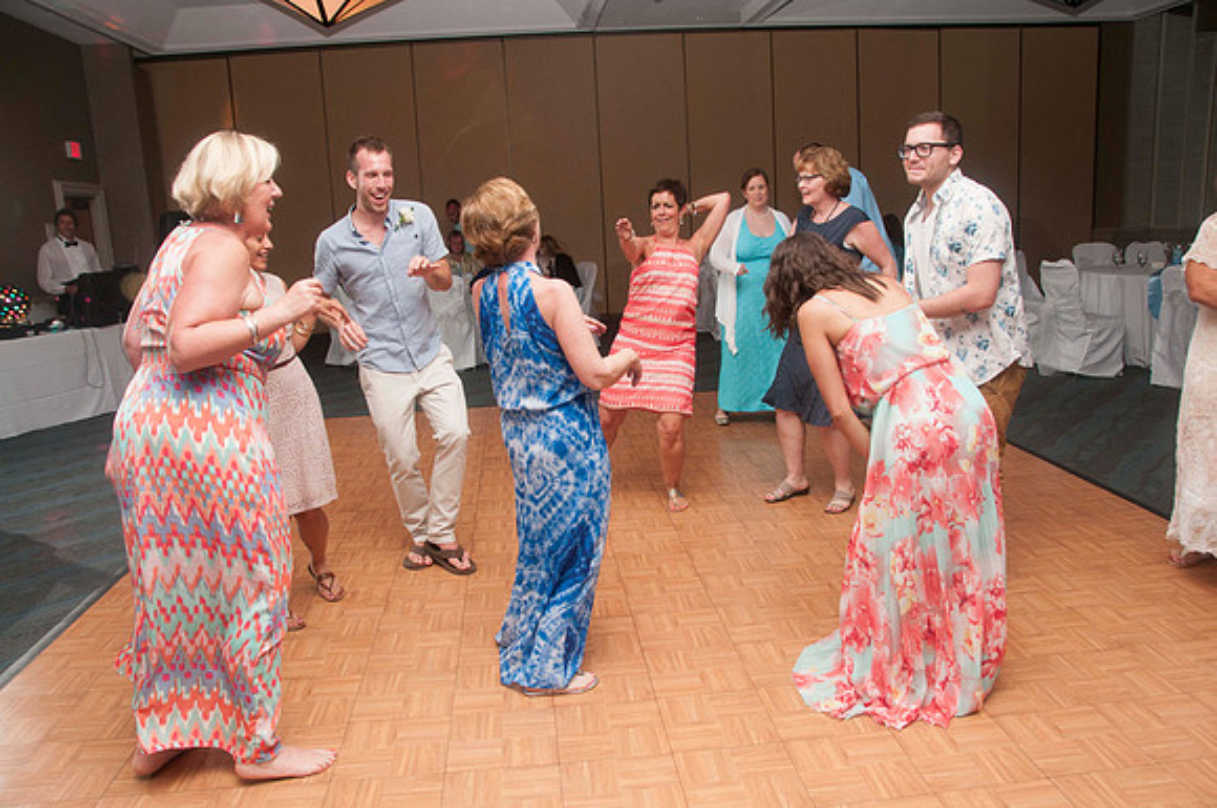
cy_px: 404
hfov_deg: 67.5
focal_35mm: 27
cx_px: 608
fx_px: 911
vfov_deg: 47.8
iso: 400
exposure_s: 1/60
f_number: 5.6
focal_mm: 18
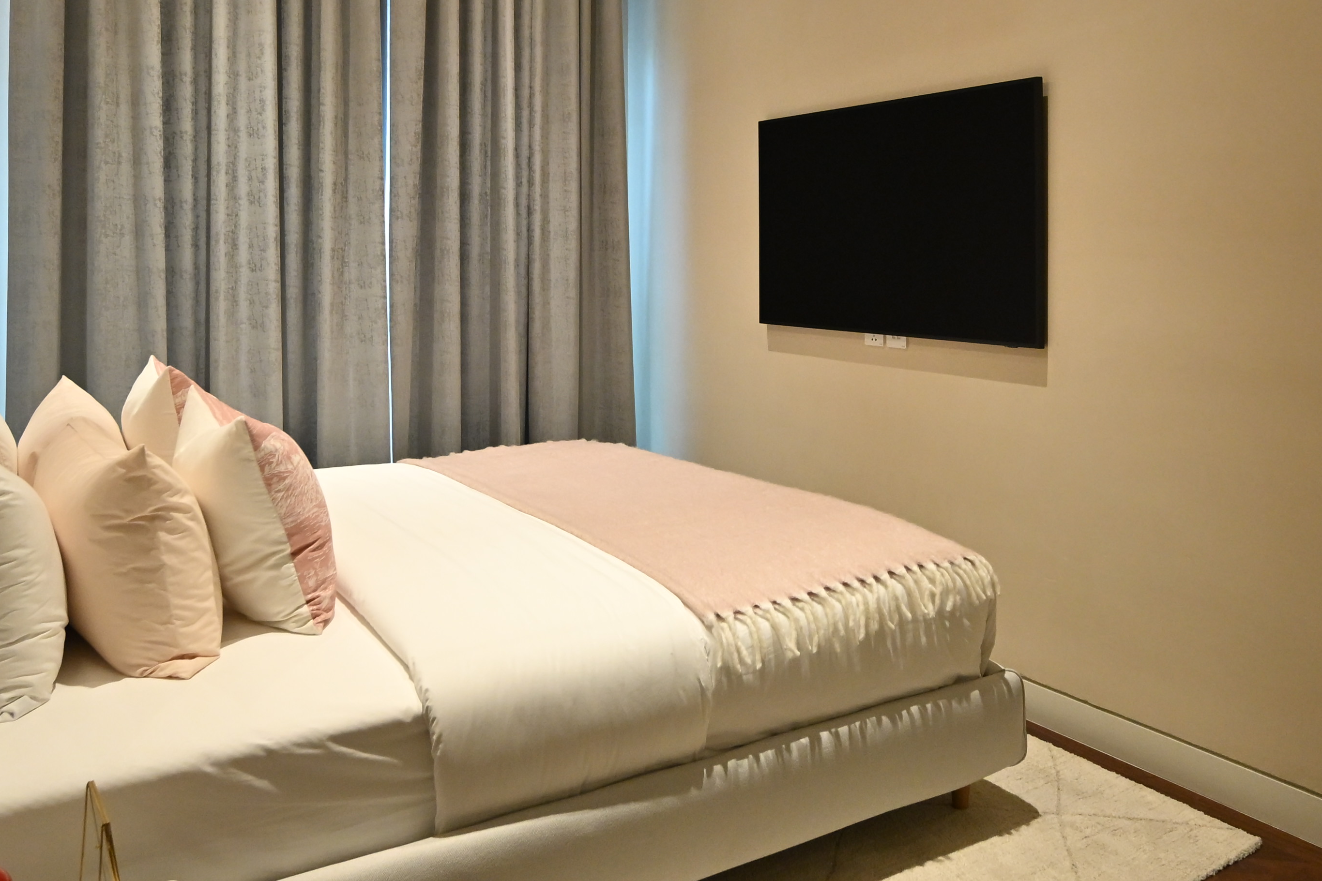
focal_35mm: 31
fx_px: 1138
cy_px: 240
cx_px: 699
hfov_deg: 60.2
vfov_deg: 41.3
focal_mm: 14
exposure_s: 1/160
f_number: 4
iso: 2000
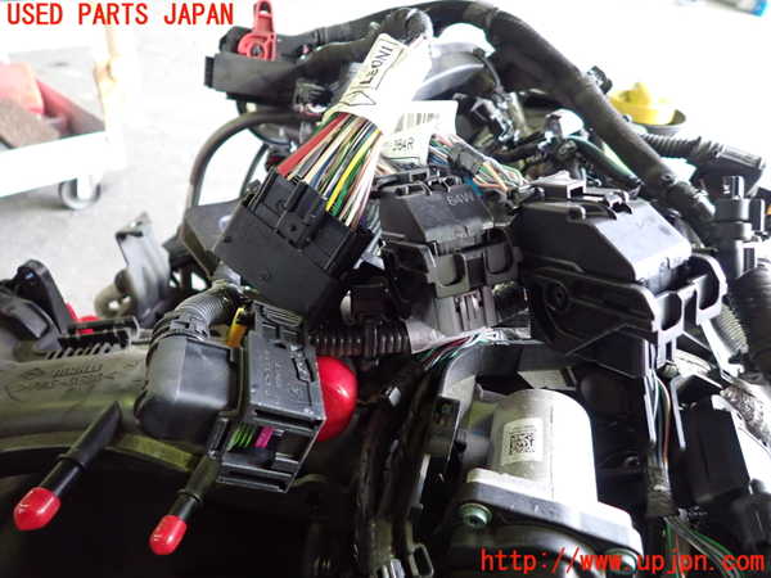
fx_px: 557
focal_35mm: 25
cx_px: 386
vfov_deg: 54.9
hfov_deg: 69.4
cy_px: 289
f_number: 2
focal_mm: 4.5
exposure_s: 1/30
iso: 640
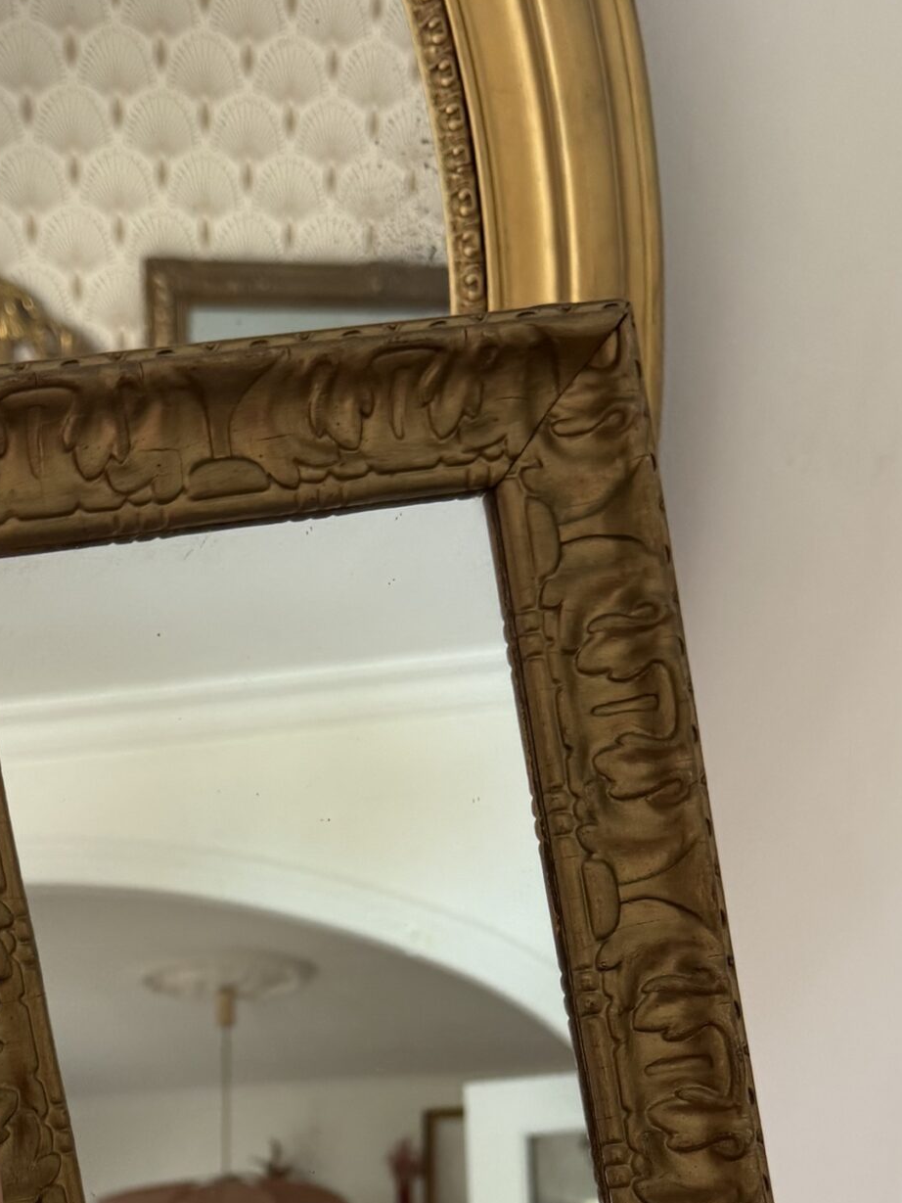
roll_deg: -3.9
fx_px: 1737
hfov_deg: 28.8
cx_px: 253
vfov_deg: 35.6
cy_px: 1116
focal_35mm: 50
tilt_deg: -11.1
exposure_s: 1/121
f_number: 1.78
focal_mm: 6.76
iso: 200
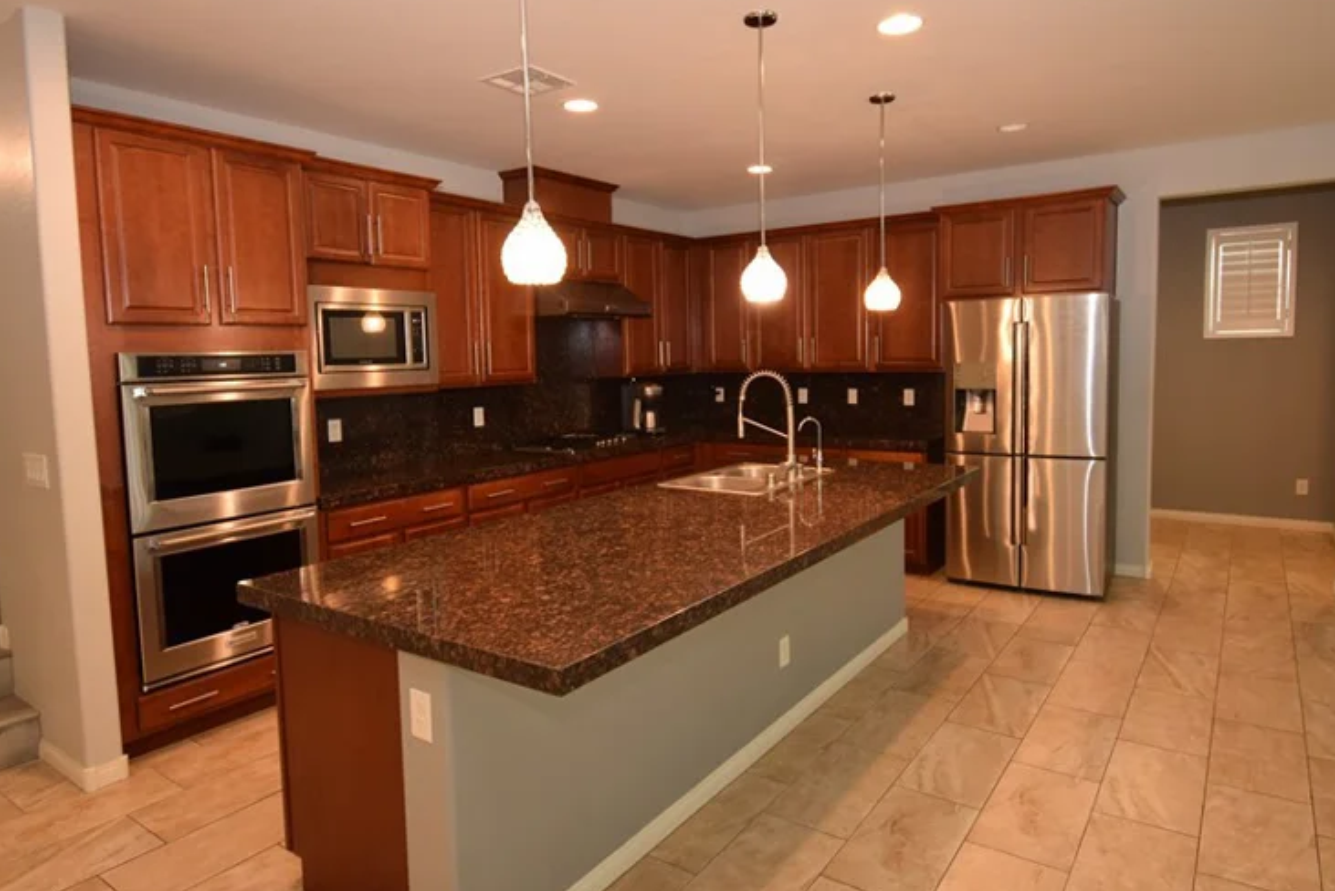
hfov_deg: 81.2
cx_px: 657
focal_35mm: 21
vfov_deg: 59.5
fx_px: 779
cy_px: 421
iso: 400
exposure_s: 1/20
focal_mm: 10
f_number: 5
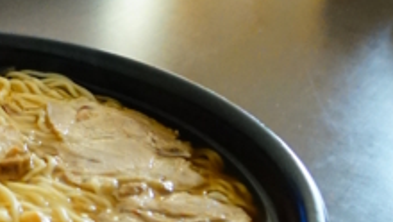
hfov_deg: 19.7
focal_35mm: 103
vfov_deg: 11.7
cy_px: 13
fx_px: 1074
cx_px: -54
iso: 4000
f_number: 4
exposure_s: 1/60
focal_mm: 18
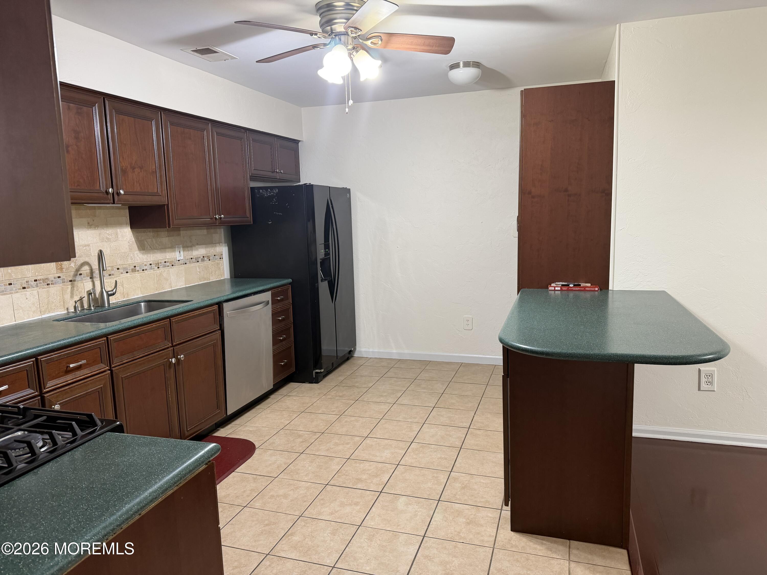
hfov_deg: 71.6
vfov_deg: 56.8
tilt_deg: -7.6
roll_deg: +1.4
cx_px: 384
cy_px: 288
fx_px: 532
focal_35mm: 24
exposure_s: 1/60
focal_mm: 6.76
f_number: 1.78
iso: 200
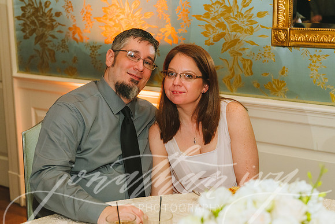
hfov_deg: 34.1
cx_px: 175
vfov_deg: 23.1
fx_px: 546
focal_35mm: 59
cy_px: 107
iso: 1600
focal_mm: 56
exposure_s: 1/160
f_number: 4
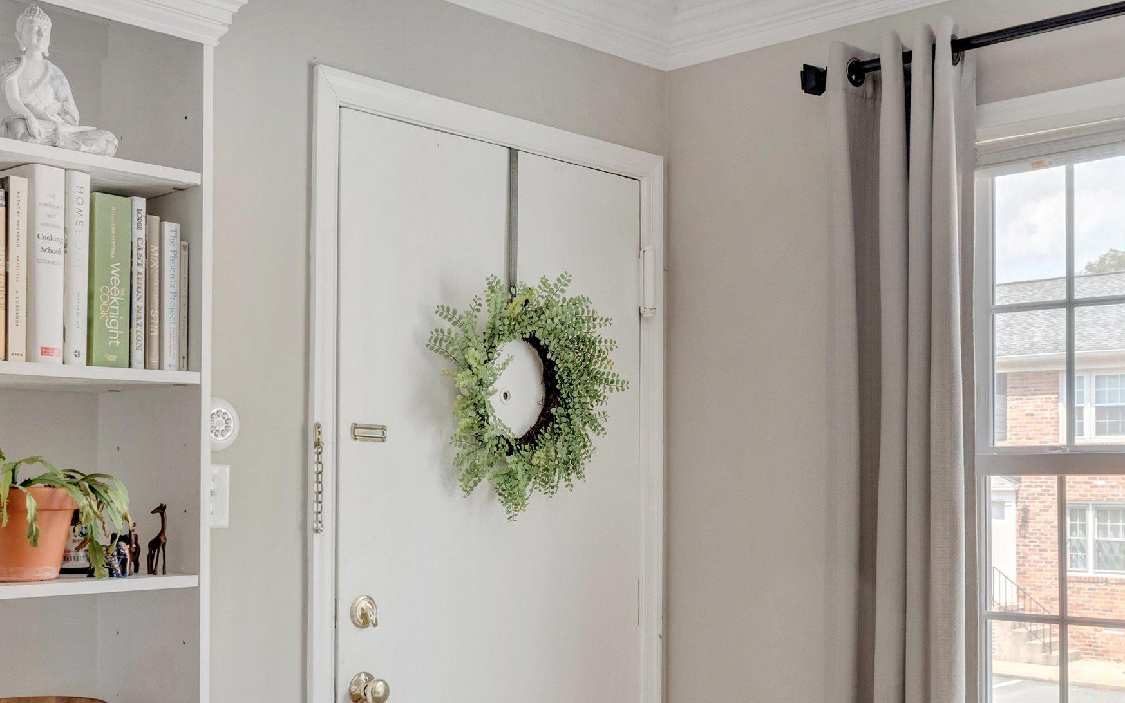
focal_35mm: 43
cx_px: 542
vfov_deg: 29.5
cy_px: 500
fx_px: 1318
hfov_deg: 46.2
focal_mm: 16
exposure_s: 1/10
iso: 100
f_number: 9
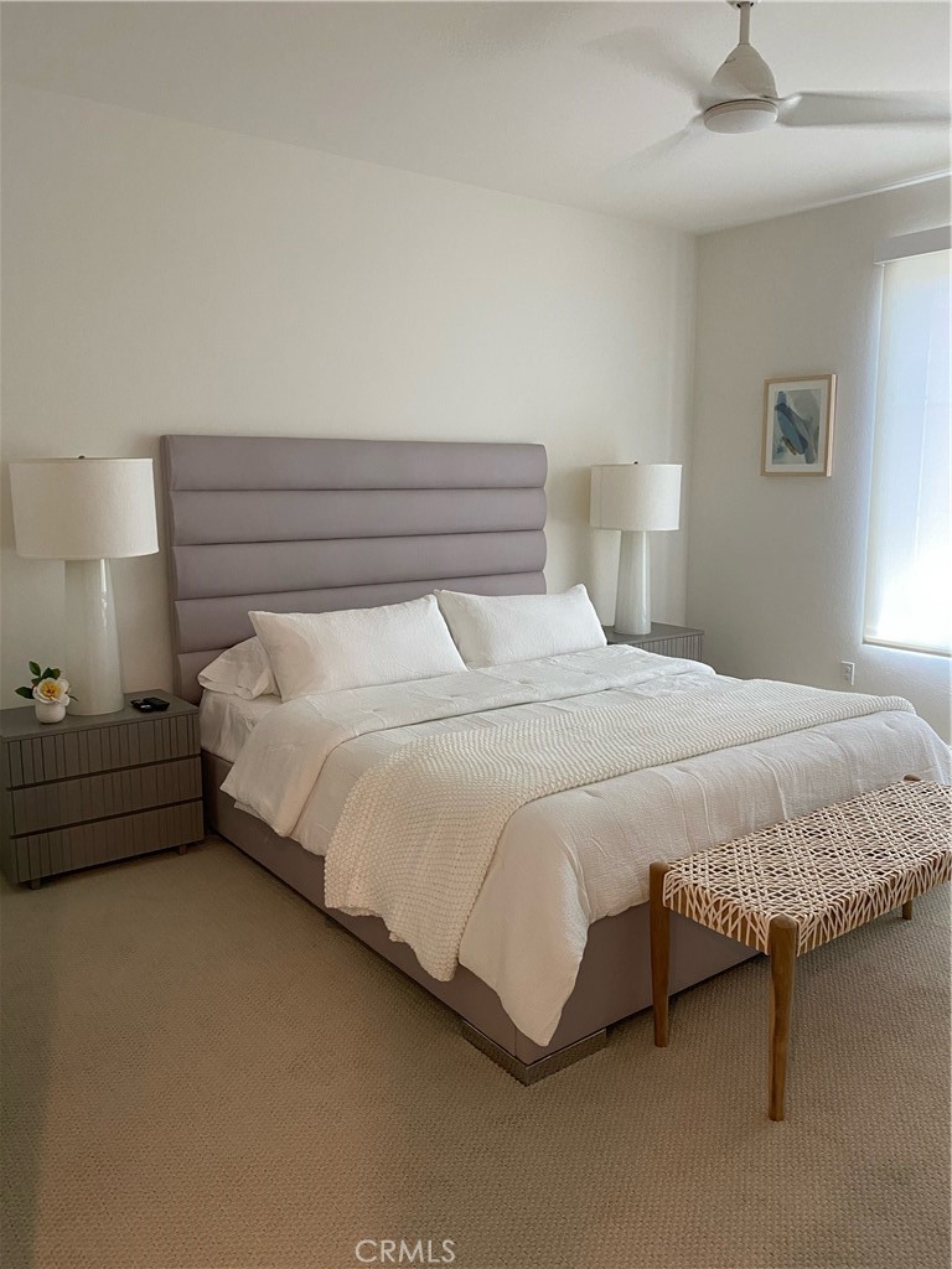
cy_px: 634
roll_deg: +0.0
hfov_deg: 53.1
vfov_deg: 67.3
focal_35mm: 26
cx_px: 476
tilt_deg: -7.8
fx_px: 953
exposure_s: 1/60
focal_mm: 4.25
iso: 200
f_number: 1.8
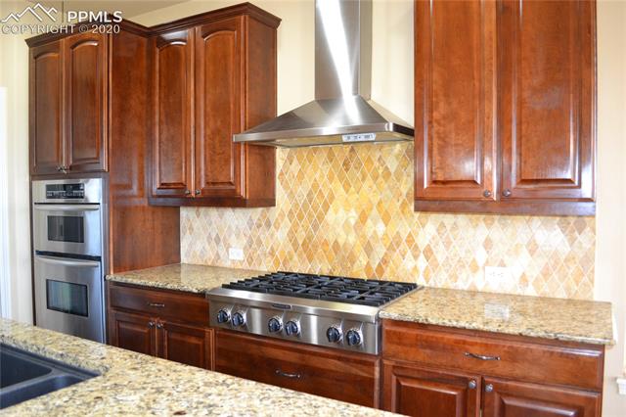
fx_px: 469
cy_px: 208
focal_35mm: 27
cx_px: 313
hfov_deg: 67.4
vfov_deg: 47.9
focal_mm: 18
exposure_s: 1/60
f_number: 3.5
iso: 900
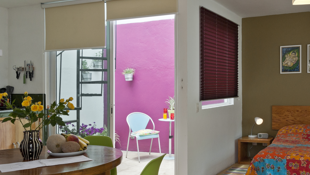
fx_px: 353
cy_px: 103
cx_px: 205
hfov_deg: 46.6
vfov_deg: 27.7
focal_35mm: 43
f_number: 8
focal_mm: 28
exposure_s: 1/200
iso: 400
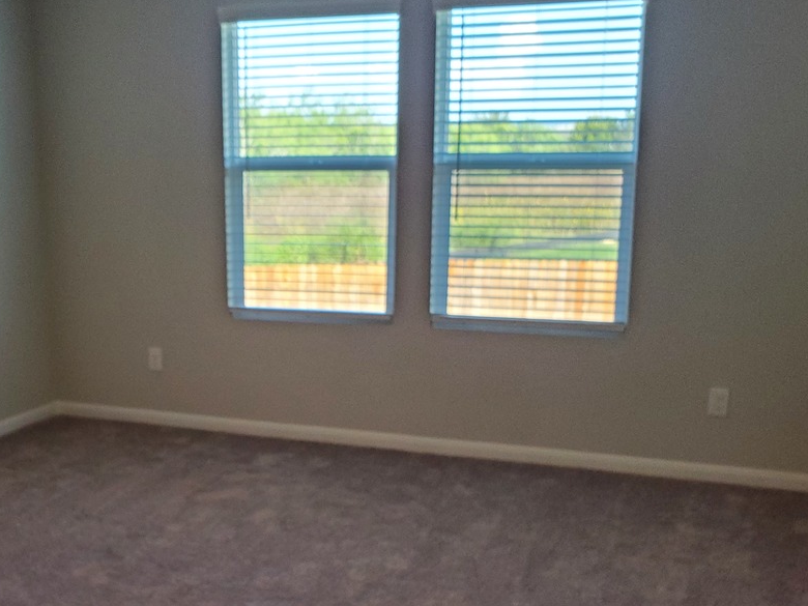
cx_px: 221
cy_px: 470
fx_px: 1120
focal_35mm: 48
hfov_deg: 38.8
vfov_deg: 29.7
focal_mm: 4.3
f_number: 2.4
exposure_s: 1/120
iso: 250
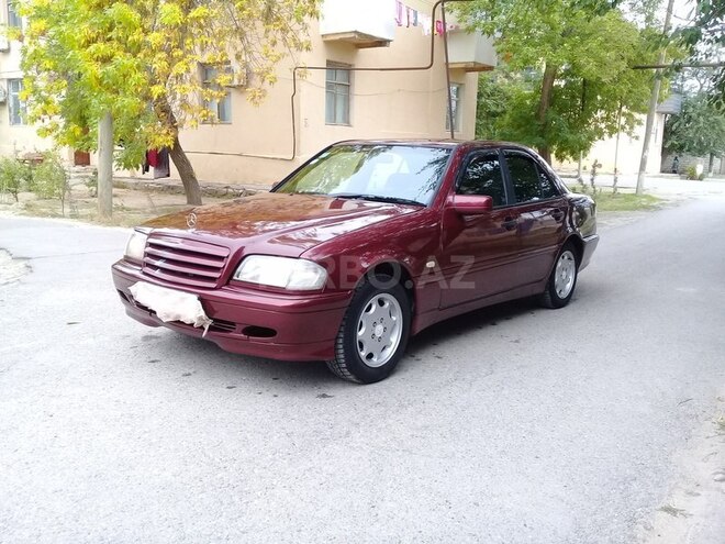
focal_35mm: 31
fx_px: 649
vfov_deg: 45.4
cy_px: 272
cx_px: 362
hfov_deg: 58.4
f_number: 2.2
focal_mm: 3.3
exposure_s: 1/100
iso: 64
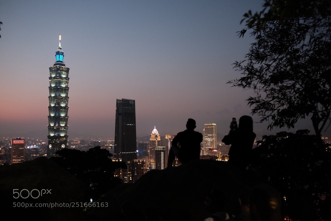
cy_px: 110
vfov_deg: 37.9
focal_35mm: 35
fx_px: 322
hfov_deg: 54.4
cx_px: 166
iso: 3200
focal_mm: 23
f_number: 2
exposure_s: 1/58
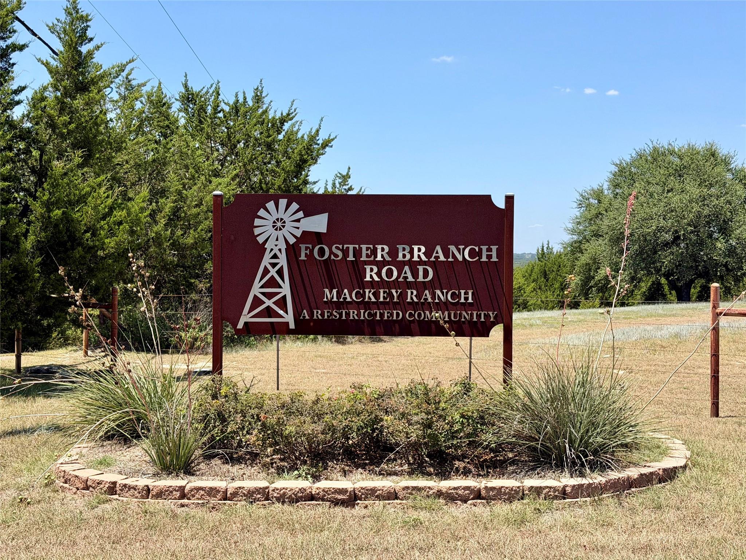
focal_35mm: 48
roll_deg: +0.9
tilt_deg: -3.0
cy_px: 280
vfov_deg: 30.3
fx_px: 1034
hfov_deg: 39.7
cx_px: 373
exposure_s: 1/3534
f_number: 1.78
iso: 64
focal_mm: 6.76
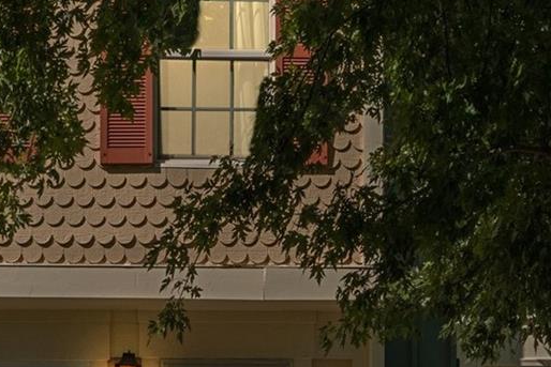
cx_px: 139
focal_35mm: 84
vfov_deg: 16.3
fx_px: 1286
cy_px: 211
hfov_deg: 23.9
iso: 640
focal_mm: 27
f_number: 11
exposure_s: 1/1600
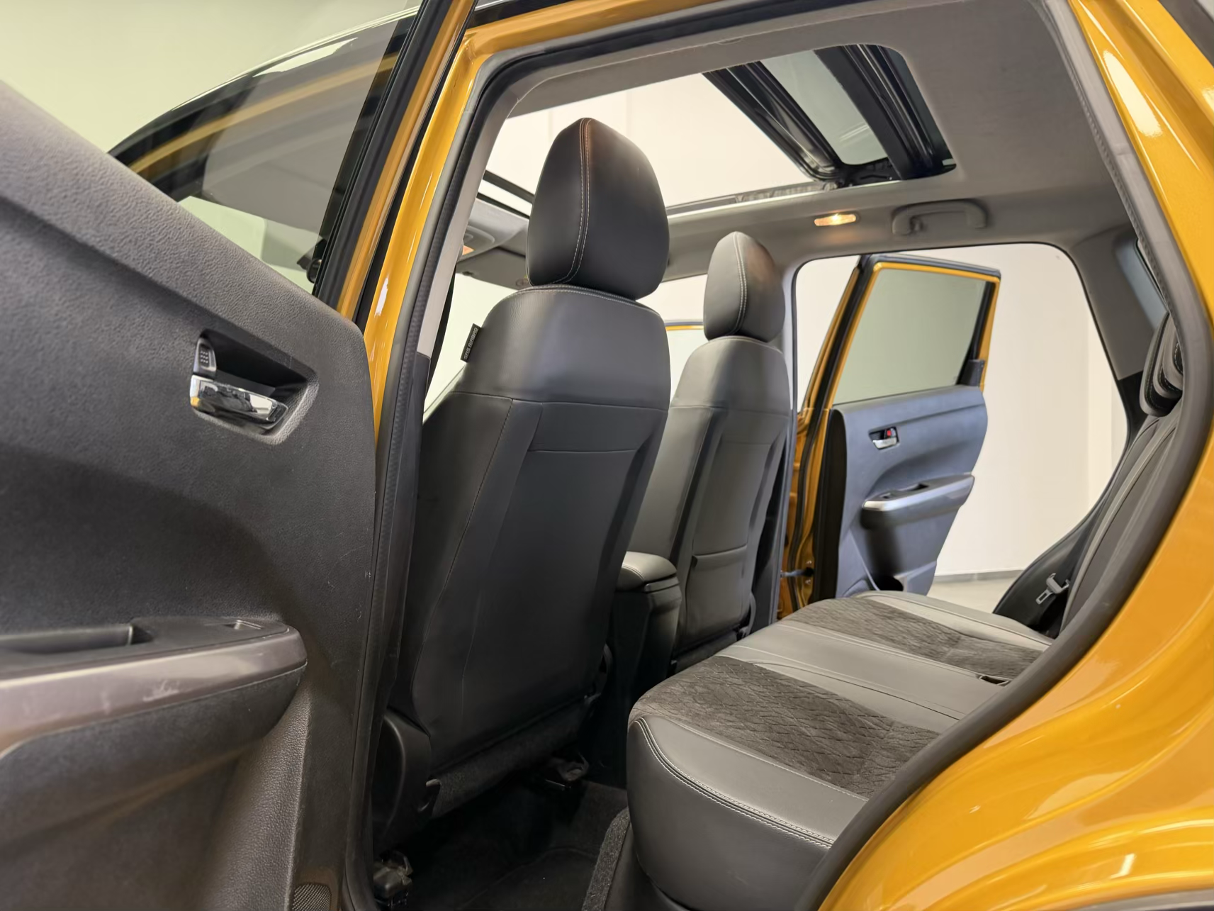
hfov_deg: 71.6
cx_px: 607
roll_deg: +0.5
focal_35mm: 24
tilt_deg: -0.8
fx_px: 842
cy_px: 456
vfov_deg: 56.8
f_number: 1.78
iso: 250
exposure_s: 1/50
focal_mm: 6.76
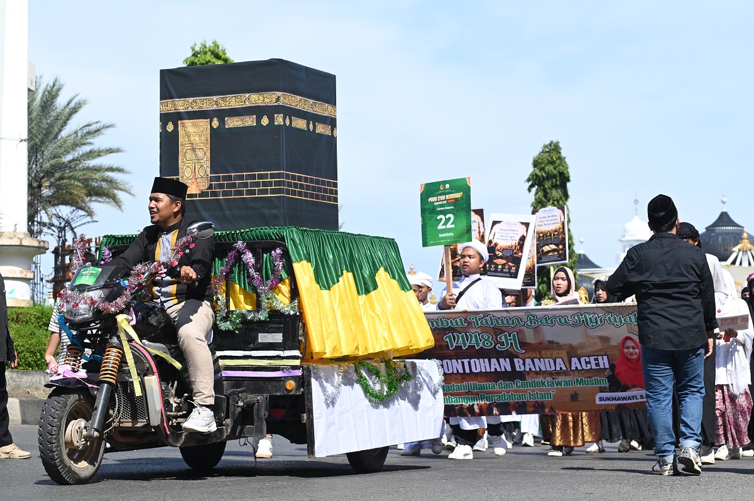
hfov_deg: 25.4
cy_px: 250
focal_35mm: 80
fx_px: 1674
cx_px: 377
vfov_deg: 17.0
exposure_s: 1/400
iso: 200
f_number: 8
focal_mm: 80
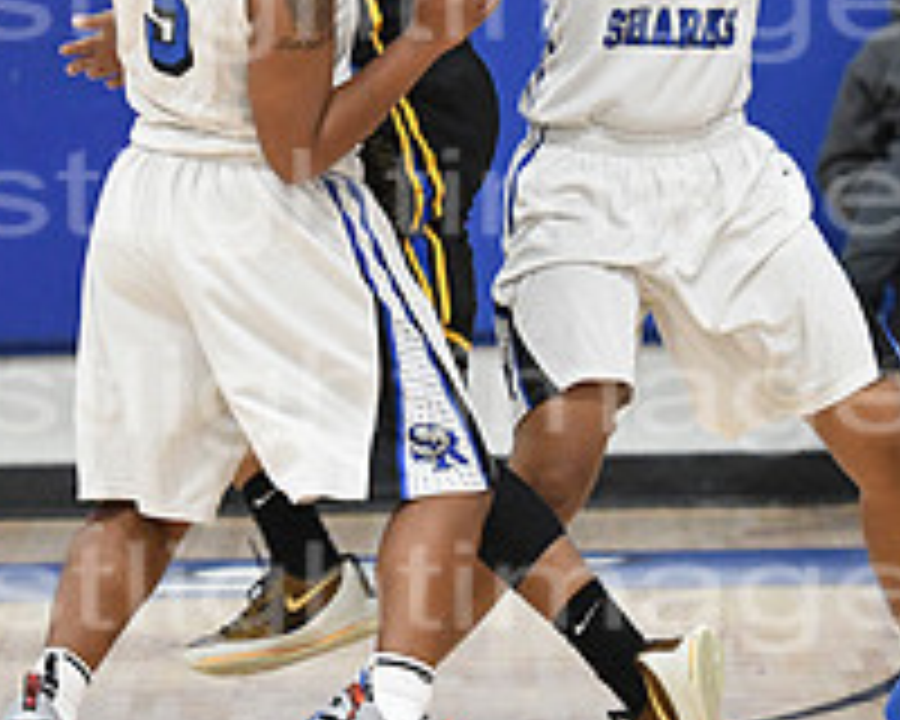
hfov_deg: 3.1
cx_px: 374
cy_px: 106
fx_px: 16897
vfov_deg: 2.4
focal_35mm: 634
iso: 5000
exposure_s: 1/640
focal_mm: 155
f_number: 3.5
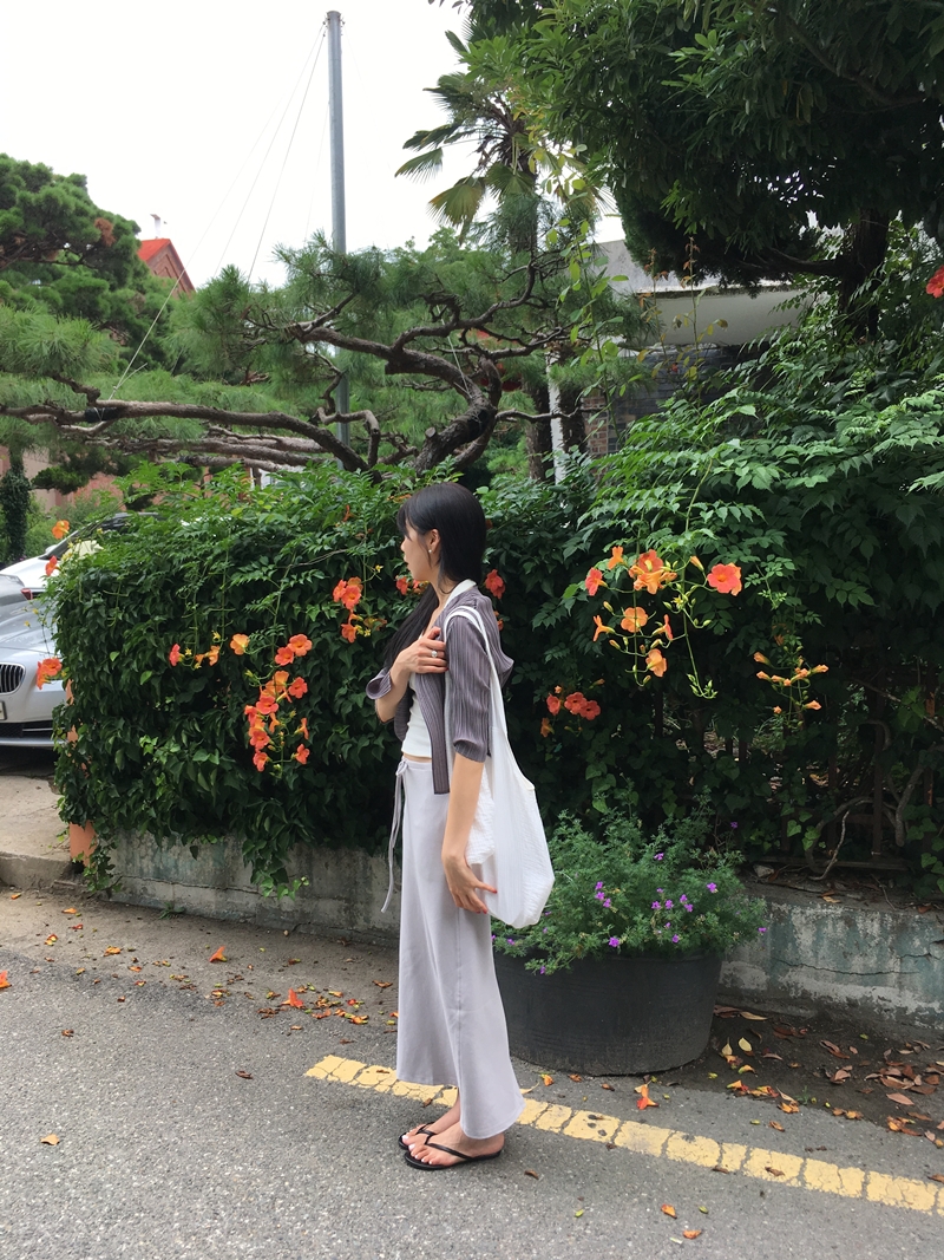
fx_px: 1055
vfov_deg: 61.7
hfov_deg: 48.2
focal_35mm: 29
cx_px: 472
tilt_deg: -4.0
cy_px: 630
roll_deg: +0.1
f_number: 2.2
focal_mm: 4.15
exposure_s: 1/386
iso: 25
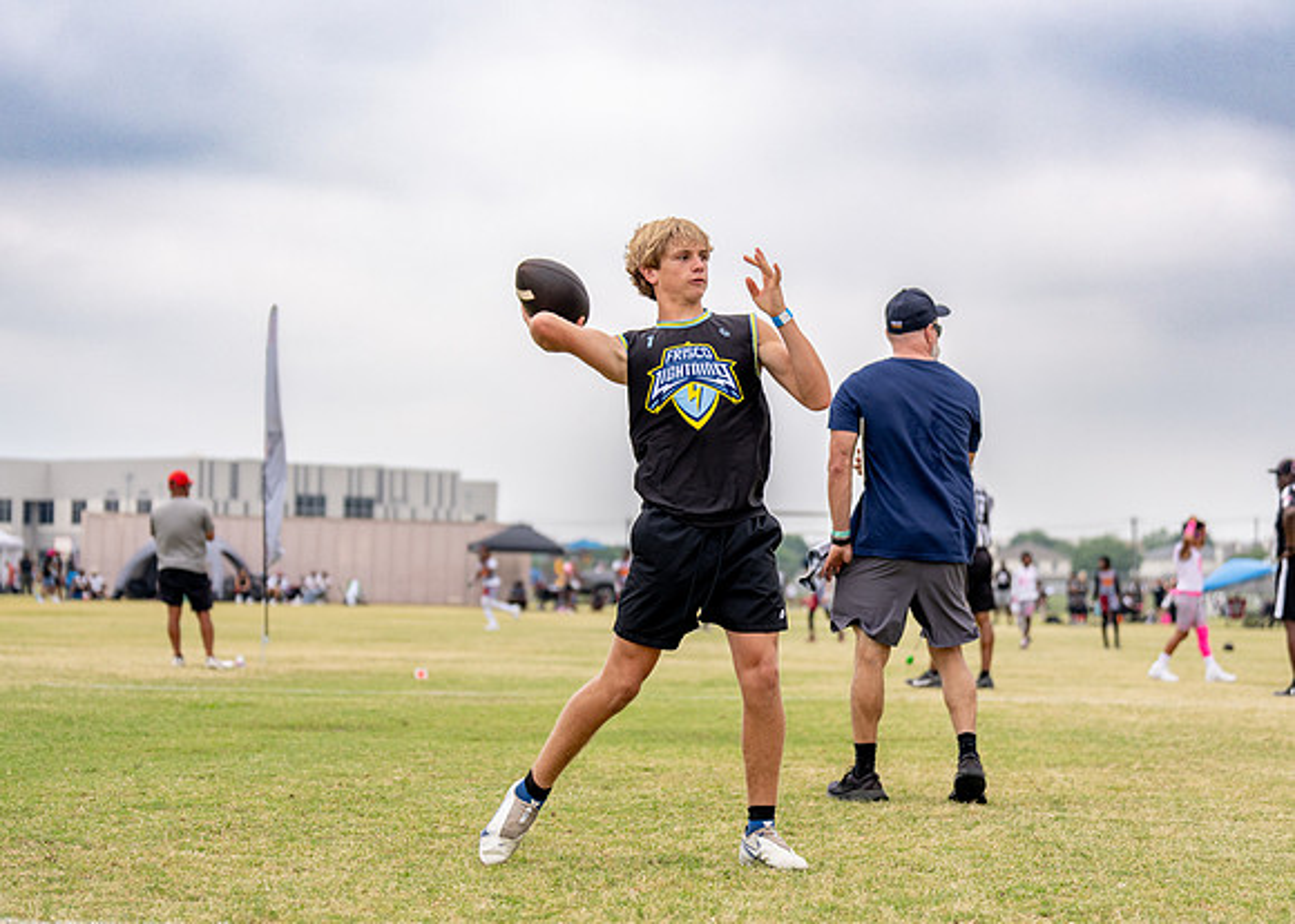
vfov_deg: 18.9
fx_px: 2773
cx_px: 648
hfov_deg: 26.3
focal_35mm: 75
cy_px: 462
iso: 320
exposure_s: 1/3200
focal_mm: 70
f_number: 2.8
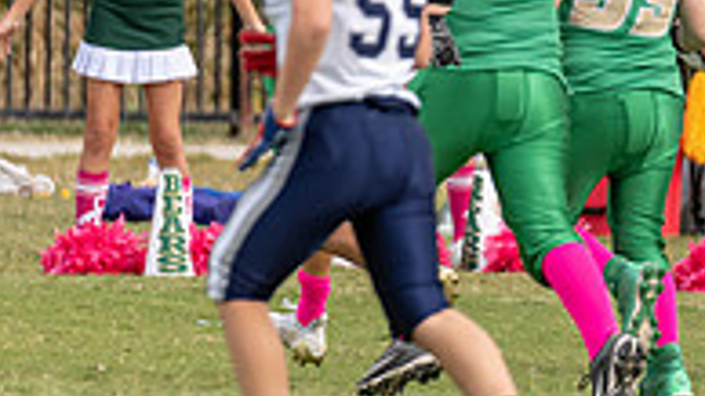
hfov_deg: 2.3
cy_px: 60
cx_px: 972
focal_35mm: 939
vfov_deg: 1.3
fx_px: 17549
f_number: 3.5
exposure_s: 1/1250
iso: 200
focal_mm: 200
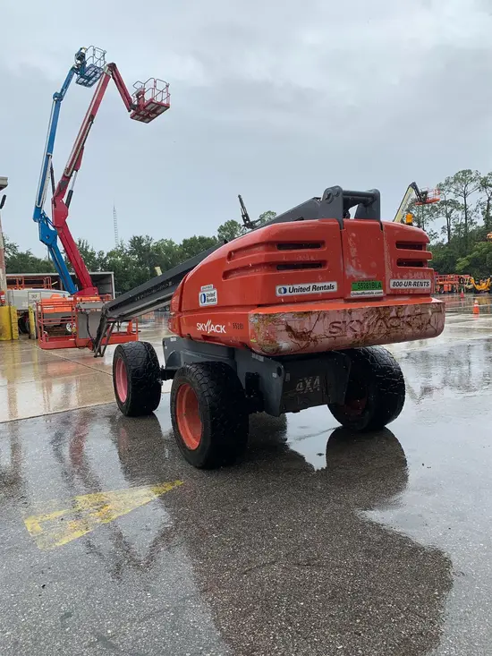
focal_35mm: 26
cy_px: 328
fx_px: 493
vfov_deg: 67.3
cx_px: 246
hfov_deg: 53.1
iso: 25
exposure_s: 1/1585
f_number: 1.8
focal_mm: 4.25
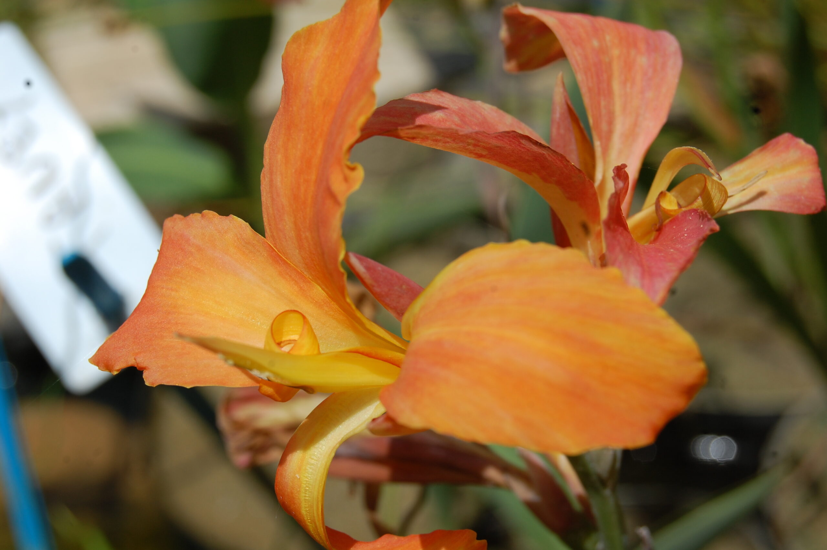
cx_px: 414
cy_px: 275
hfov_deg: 24.6
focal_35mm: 82
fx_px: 1893
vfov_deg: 16.5
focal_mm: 55
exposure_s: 1/500
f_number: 11
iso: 200
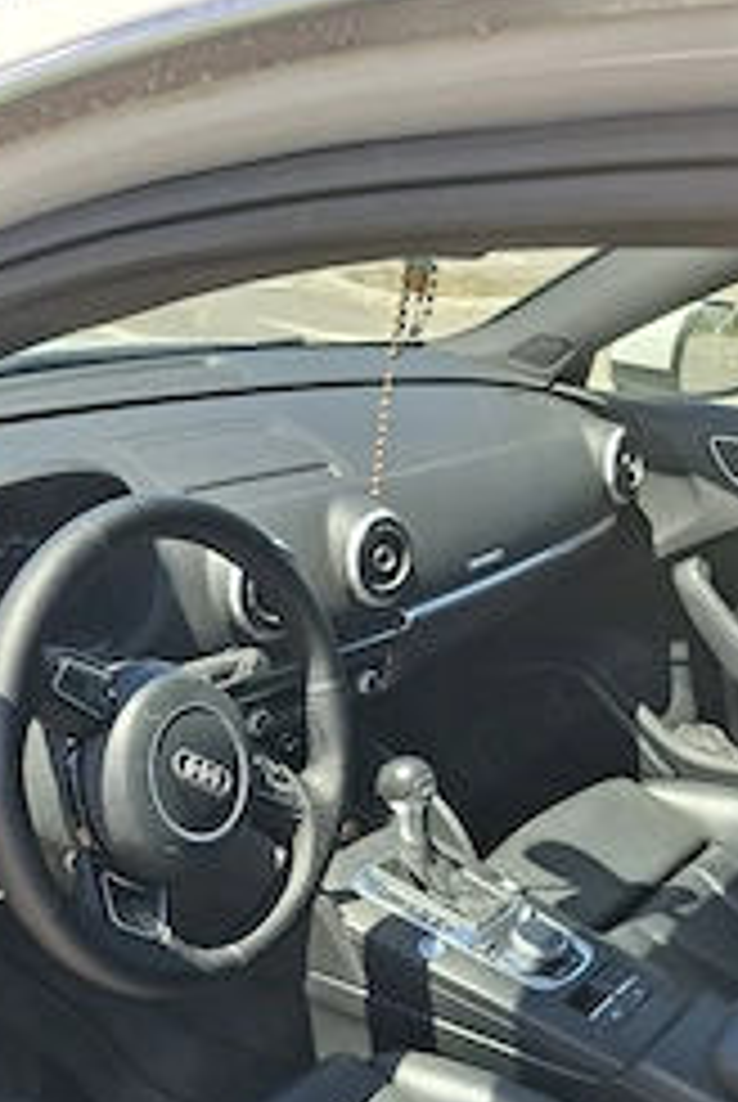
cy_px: 801
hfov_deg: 34.0
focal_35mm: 39
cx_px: 248
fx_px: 1196
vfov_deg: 48.0
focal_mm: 5.54
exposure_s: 1/625
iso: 50
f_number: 1.8
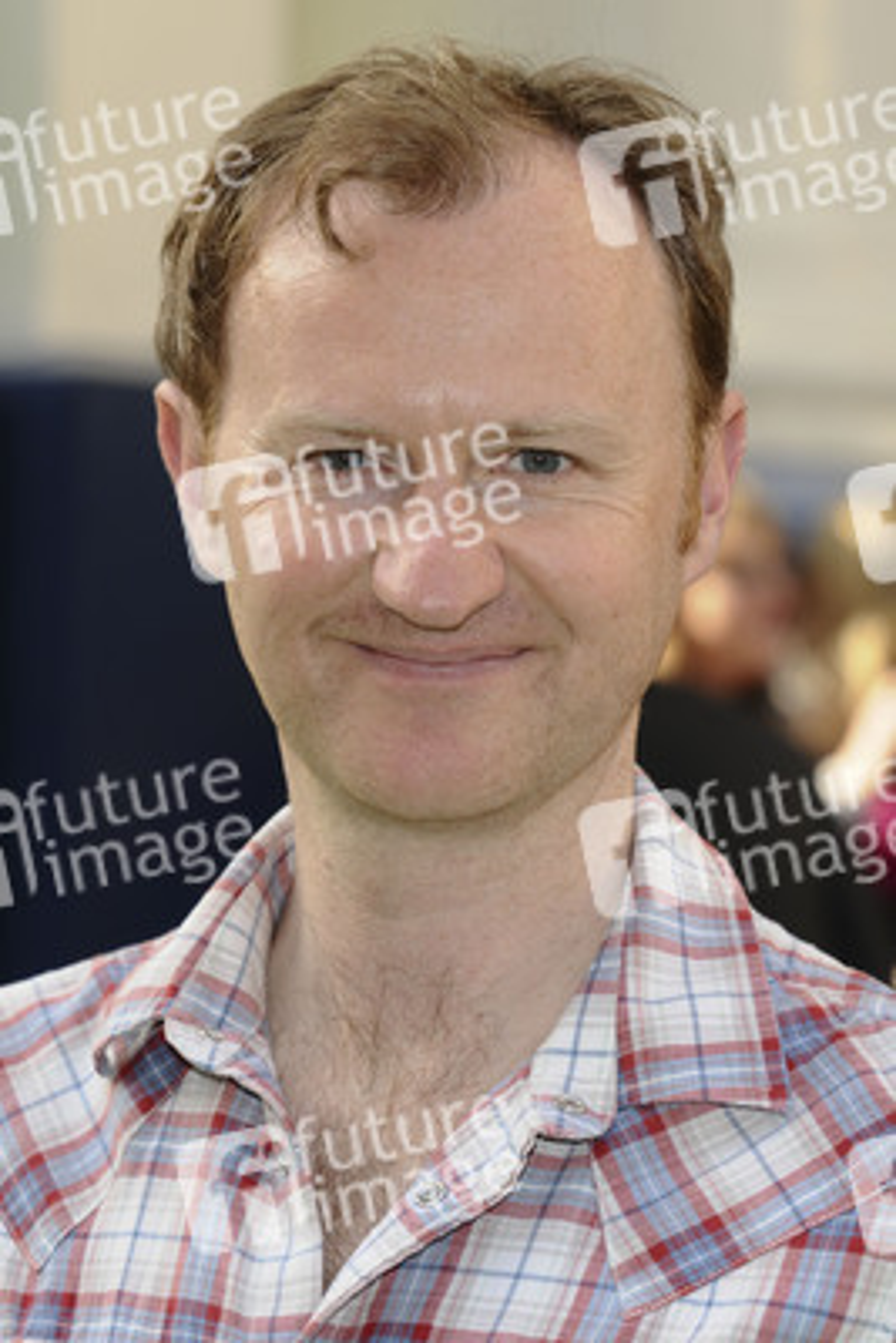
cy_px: 672
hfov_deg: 9.9
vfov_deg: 14.9
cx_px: 448
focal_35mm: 138
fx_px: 5147
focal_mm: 92
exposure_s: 1/250
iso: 320
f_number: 5.6
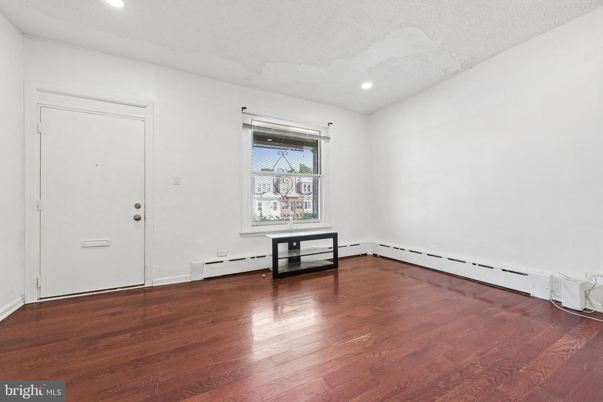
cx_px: 302
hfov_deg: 104.2
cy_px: 201
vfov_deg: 81.2
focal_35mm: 14
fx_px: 235
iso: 250
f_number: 9
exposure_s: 1/30
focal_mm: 14
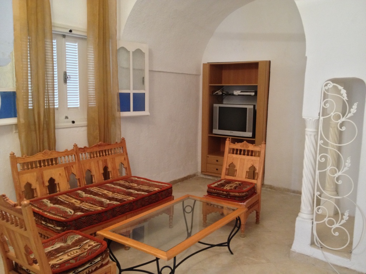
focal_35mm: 35
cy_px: 137
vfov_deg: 40.7
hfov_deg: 52.6
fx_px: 370
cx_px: 183
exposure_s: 1/20
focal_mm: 4.28
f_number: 2.4
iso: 320
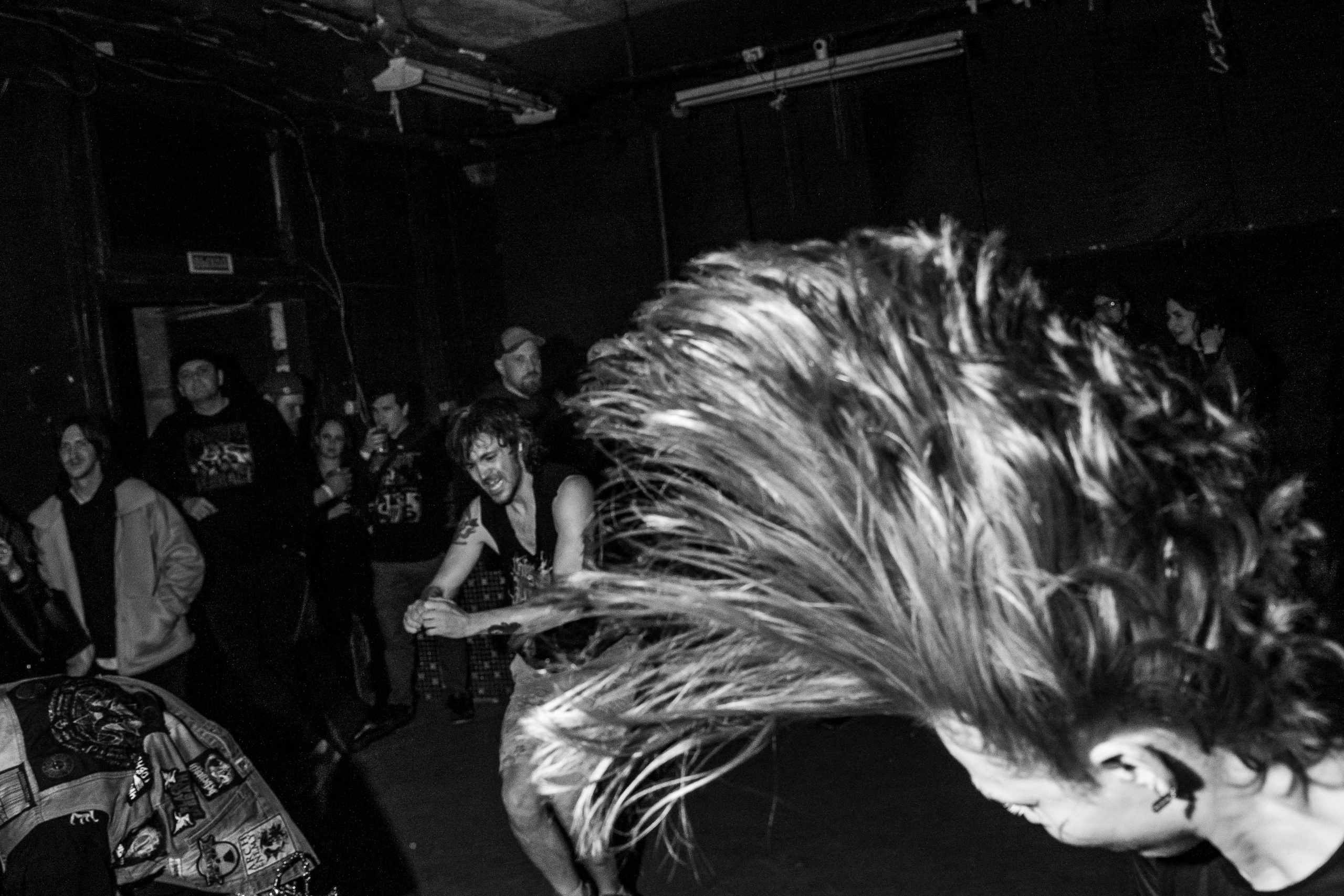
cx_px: 600
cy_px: 408
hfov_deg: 55.7
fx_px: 1269
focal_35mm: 34
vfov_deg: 38.9
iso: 500
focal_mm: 28
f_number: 5
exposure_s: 1/15
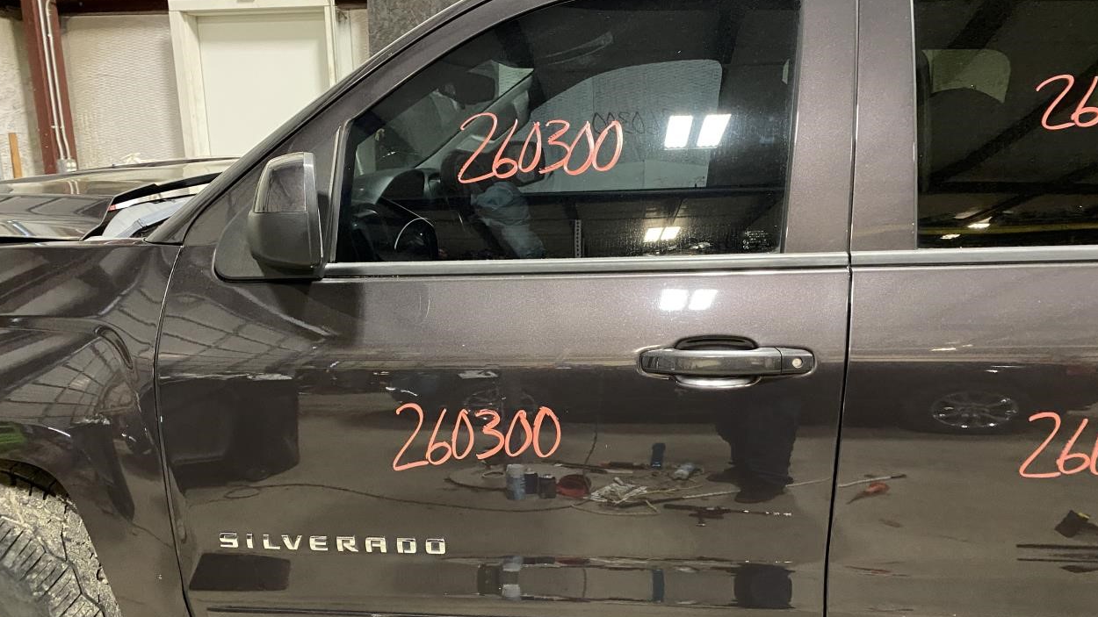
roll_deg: +1.3
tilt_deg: -12.7
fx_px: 844
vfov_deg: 40.2
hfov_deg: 66.1
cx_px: 548
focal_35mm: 29
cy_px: 331
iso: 500
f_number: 1.8
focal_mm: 4.25
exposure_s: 1/30
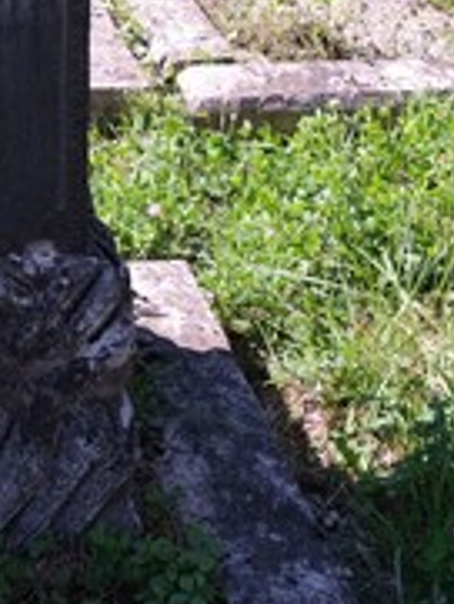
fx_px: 1502
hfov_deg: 16.3
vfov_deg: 19.5
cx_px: -140
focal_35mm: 86
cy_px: -330
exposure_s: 1/200
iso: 160
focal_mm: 18
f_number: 5
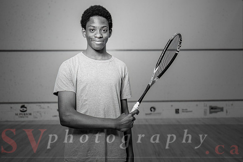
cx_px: 127
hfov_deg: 49.3
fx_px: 265
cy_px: 66
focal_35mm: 39
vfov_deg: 33.9
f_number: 2.8
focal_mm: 32.5
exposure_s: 1/160
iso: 500
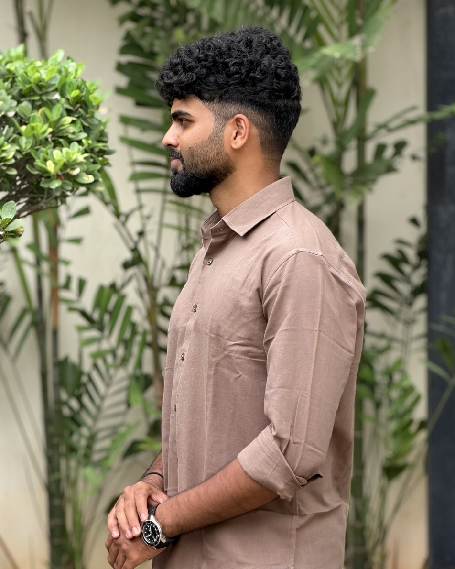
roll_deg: +0.0
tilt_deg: -4.9
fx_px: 1767
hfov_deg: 14.7
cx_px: 228
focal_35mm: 105
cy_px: 285
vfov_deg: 18.3
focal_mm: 16.89
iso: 50
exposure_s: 1/121
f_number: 2.8
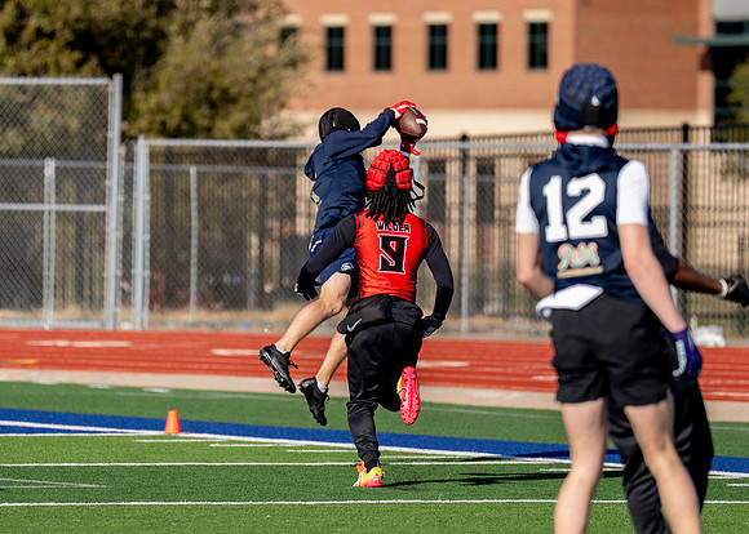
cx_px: 331
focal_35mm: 360
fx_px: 7658
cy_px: 251
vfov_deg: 4.0
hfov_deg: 5.6
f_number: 2.8
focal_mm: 200
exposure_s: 1/2500
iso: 125
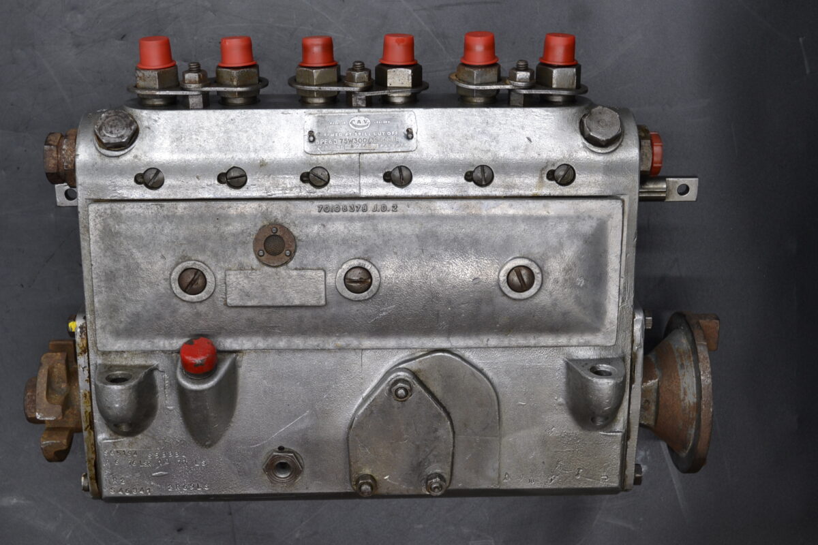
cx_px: 409
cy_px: 272
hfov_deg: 37.9
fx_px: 1193
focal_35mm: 52
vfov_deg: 25.8
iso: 400
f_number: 8
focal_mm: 35
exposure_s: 1/80
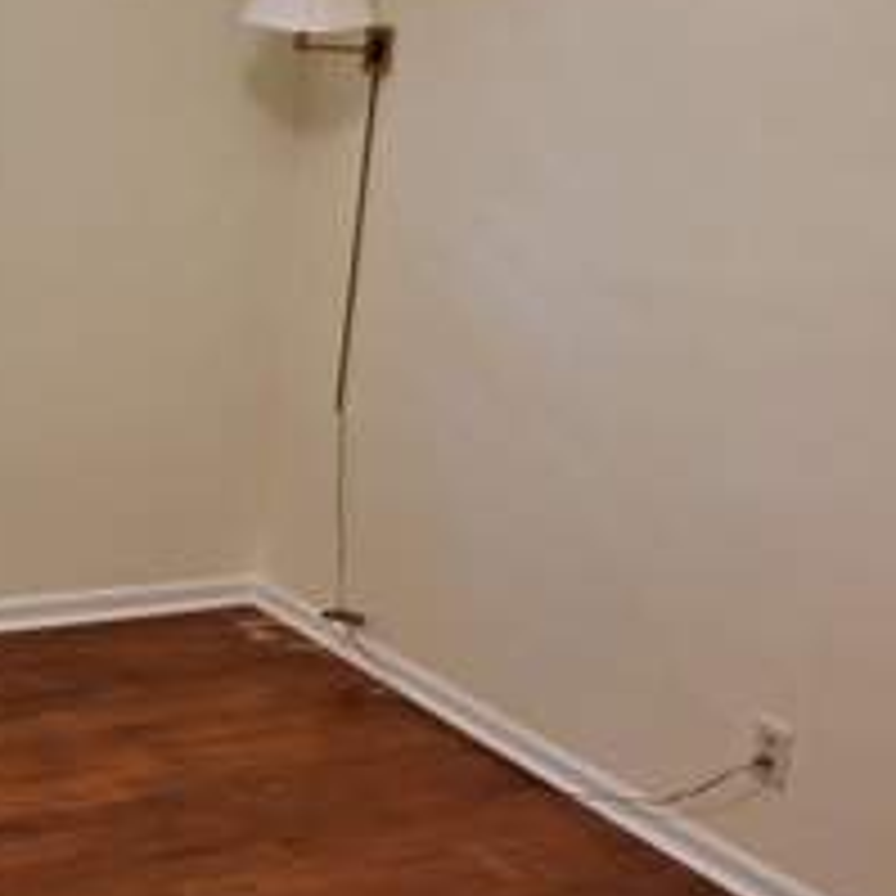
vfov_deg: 34.1
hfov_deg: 30.7
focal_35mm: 49
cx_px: -104
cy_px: 241
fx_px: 1435
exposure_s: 1/40
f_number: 1.8
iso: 160
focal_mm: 5.54
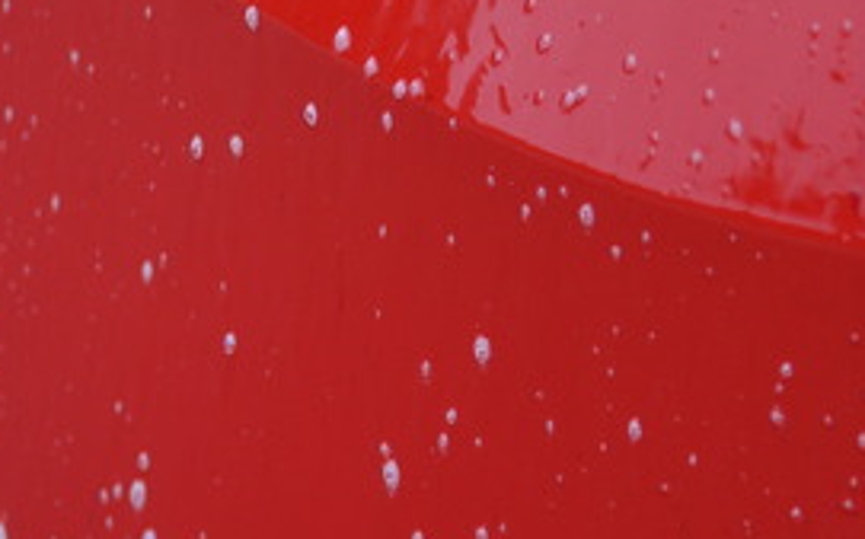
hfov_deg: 15.8
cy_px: 2
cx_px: 871
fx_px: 3063
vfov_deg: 10.0
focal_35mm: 130
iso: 400
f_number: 5.3
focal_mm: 36
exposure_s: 1/125
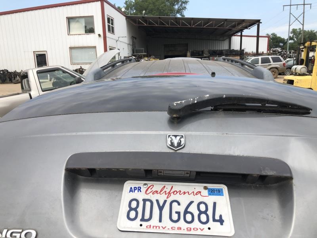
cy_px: 119
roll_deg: +0.4
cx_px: 158
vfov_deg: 49.7
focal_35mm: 28
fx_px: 256
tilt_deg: -16.2
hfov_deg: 63.4
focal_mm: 3.99
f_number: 1.8
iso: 20
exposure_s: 1/1715
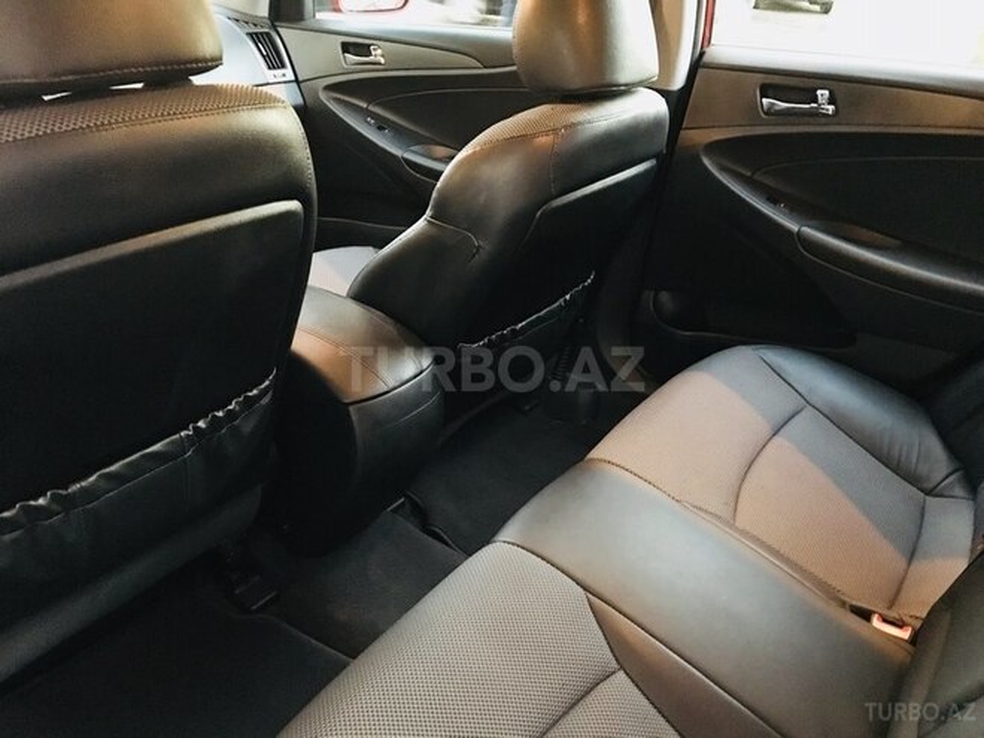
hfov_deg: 63.4
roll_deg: -4.4
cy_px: 369
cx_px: 492
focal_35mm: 28
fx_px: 796
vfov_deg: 49.7
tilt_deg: -28.6
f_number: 1.8
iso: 250
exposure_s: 1/4
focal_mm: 3.99
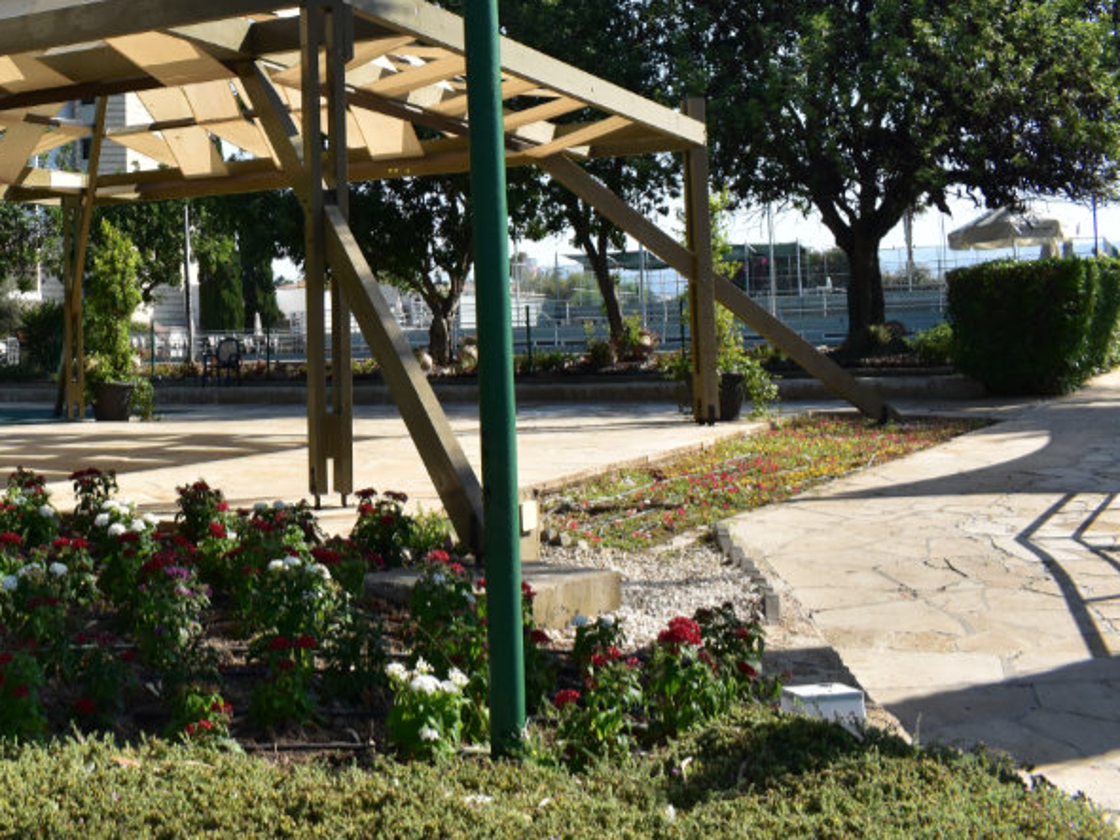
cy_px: 247
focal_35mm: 45
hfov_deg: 39.8
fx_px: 1456
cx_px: 172
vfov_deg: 31.8
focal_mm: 18
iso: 400
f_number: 11
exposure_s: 1/400
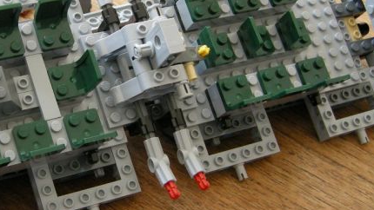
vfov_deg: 16.5
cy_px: 92
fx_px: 724
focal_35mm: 73
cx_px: 108
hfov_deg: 28.7
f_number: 2.7
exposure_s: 1/62.5
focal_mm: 7.5
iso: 165
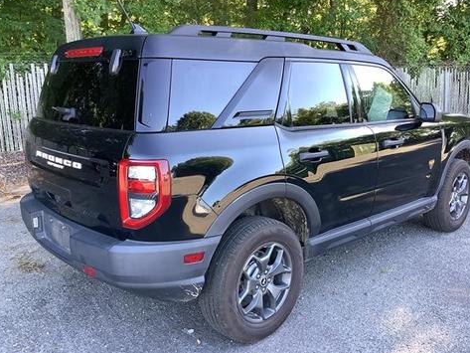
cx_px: 239
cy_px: 174
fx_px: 448
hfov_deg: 55.3
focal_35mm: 33
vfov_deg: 43.0
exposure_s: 1/120
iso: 80
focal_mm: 3.3
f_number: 2.4
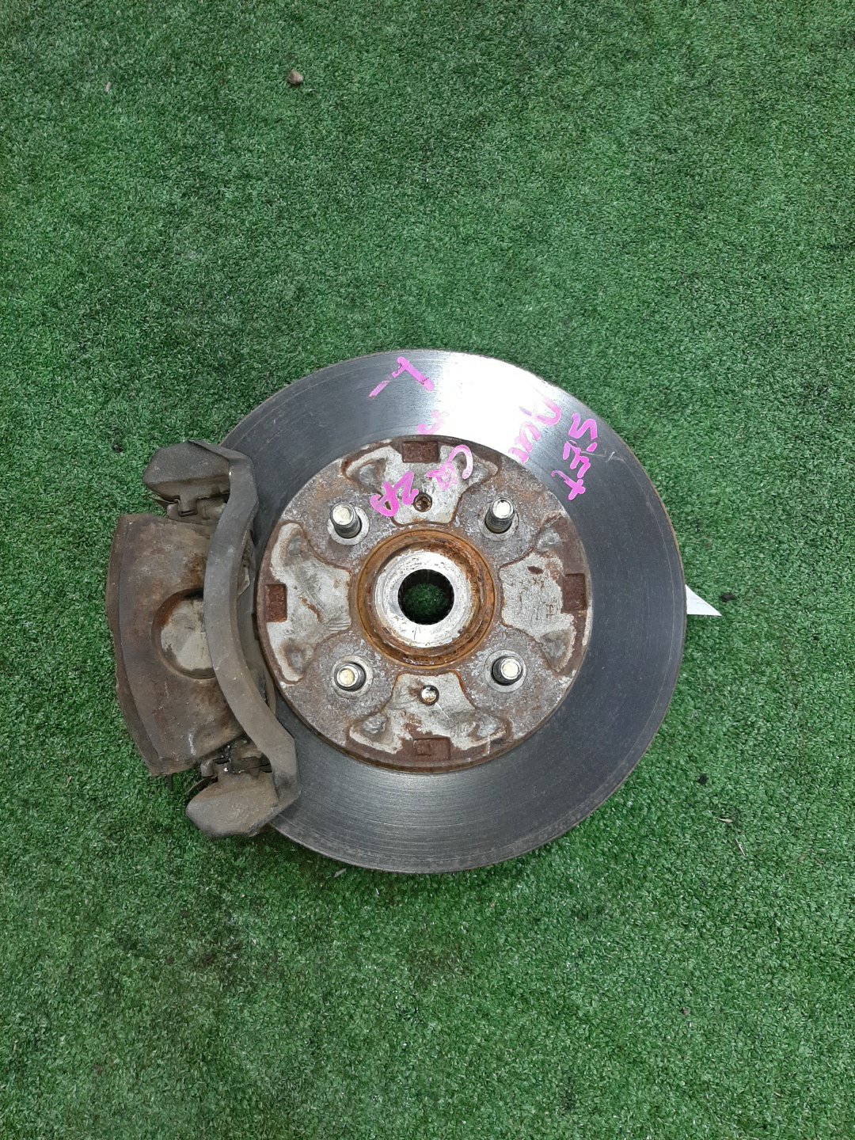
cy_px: 570
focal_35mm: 26
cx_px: 428
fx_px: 856
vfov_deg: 67.3
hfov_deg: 53.1
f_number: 1.7
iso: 137
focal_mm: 3.93
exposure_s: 1/50
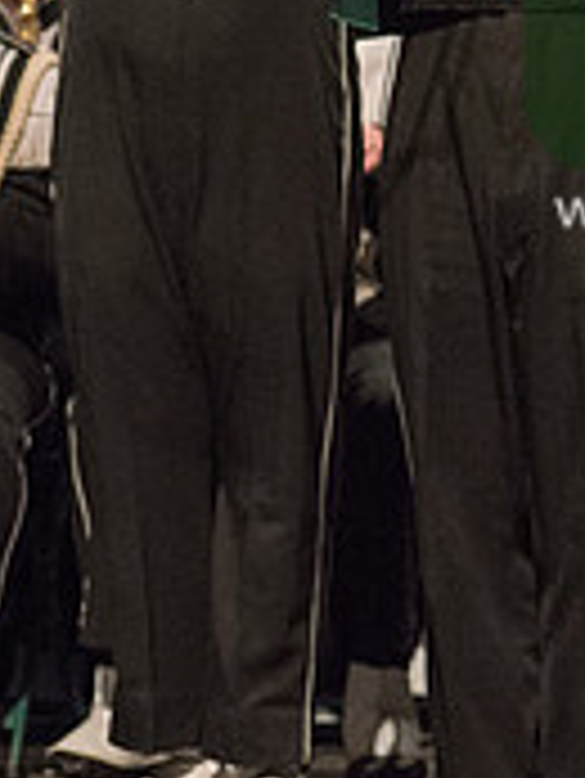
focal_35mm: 967
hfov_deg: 1.5
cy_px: 52
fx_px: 21763
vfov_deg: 2.0
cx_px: 864
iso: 4000
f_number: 2.8
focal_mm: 300
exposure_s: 1/500
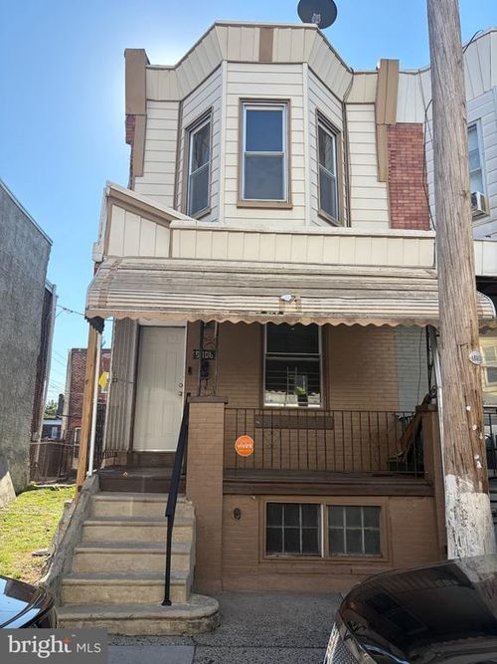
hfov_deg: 53.0
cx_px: 248
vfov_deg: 67.3
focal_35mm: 26
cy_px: 332
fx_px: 498
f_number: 1.6
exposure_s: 1/1901
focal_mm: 5.96
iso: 64
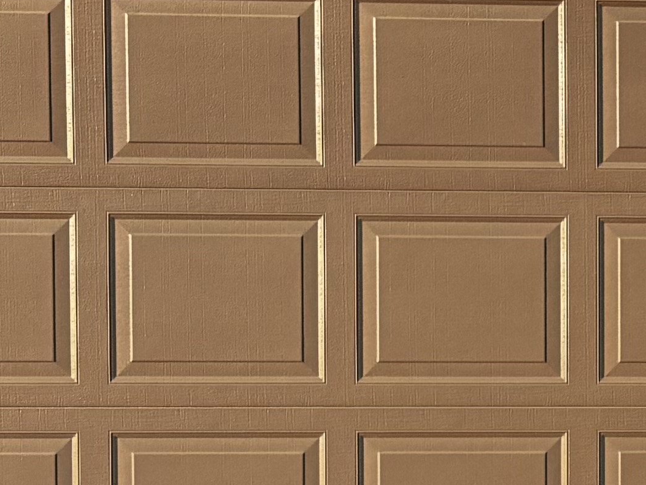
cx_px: 861
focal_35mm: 141
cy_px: 358
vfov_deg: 10.5
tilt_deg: -4.0
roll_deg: -0.5
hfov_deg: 13.4
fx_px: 2632
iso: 50
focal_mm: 5.96
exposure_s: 1/1499
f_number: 1.6
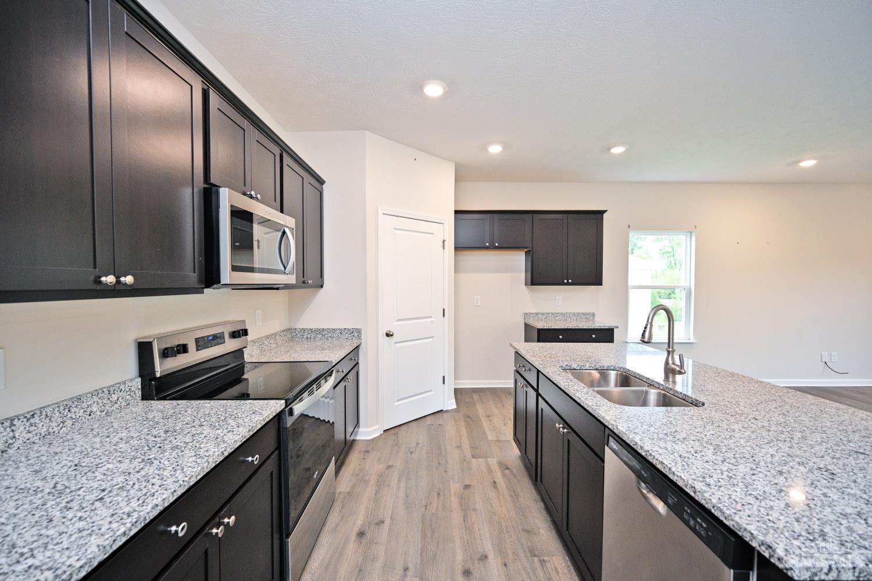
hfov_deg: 100.4
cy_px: 290
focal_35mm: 15
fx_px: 363
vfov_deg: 77.3
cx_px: 436
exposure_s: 1/60
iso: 720
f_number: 4
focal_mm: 15
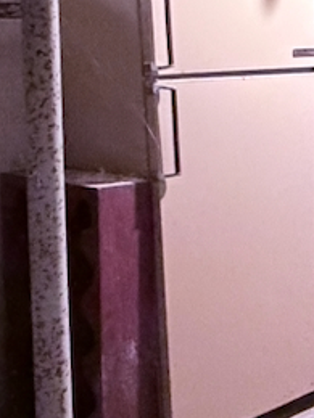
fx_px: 835
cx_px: 483
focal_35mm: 69
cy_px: 96
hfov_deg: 18.6
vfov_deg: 27.7
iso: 1250
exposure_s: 1/40
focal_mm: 2.22
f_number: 2.2
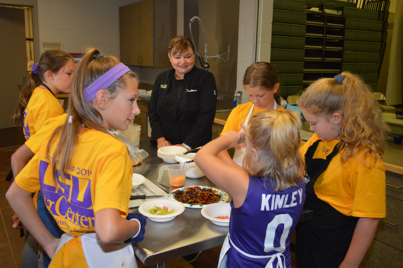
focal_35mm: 33
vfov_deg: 39.9
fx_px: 369
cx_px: 202
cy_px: 134
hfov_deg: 57.3
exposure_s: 1/60
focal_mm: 22
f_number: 4
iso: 400
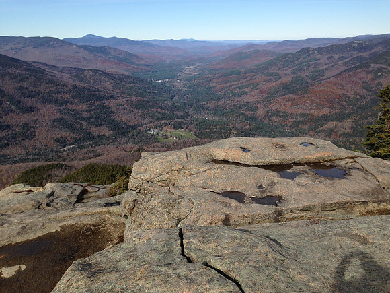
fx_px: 372
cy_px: 146
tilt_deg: -17.5
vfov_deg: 42.9
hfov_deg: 55.4
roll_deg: +1.0
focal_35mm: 33
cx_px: 195
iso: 50
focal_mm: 4.12
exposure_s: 1/1595
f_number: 2.4
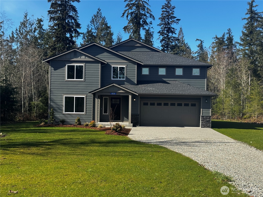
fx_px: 365
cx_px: 132
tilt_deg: -0.2
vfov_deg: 30.3
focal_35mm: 48
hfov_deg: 39.7
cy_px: 98
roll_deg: -1.5
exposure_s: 1/2179
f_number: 1.78
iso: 64
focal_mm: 6.76
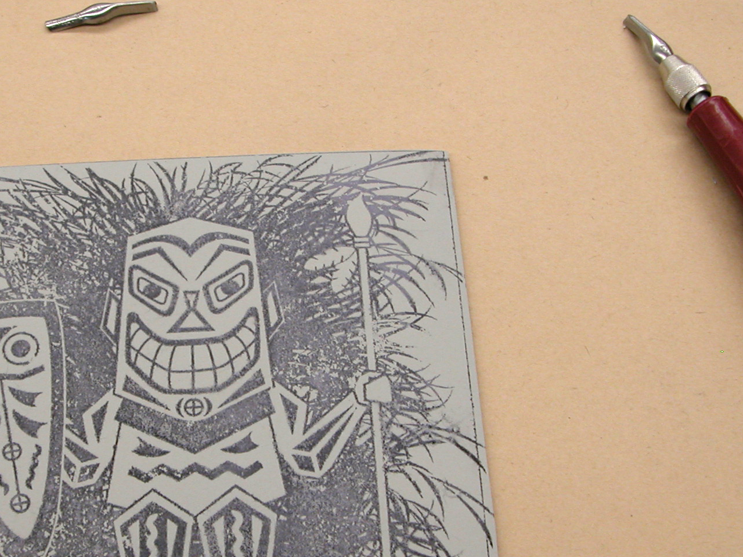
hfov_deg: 27.6
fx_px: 1502
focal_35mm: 70
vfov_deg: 21.0
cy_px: 324
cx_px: 232
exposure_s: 1/42.1
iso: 100
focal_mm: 8.9
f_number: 2.8
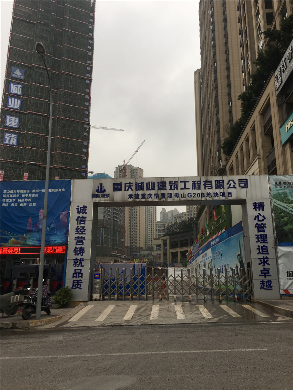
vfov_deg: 61.7
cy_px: 195
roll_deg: -0.8
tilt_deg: +16.3
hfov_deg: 48.2
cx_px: 146
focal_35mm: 29
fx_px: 327
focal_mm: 4.15
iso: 25
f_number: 2.2
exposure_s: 1/281
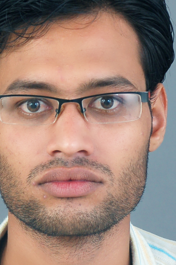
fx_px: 1904
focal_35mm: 259
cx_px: 67
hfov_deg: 5.3
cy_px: 236
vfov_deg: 7.9
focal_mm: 66
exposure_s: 1/125
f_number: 5.6
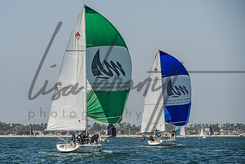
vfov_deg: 6.4
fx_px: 1466
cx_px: 106
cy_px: 81
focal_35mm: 215
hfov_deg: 9.6
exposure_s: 1/2000
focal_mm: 180
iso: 400
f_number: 8
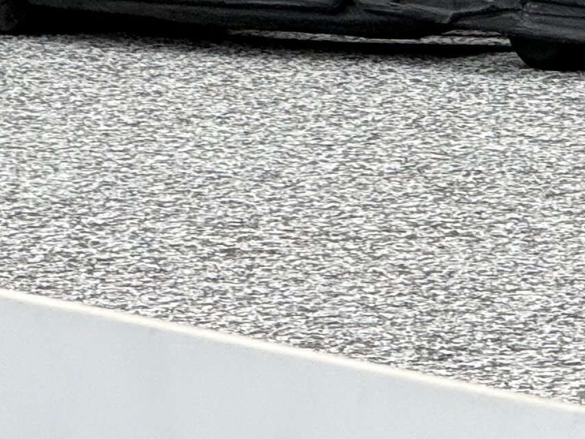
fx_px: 9529
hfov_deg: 3.5
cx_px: 596
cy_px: -312
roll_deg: -2.3
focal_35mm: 564
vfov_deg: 2.6
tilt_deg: -0.4
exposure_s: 1/1248
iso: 50
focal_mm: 15.66
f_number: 2.8
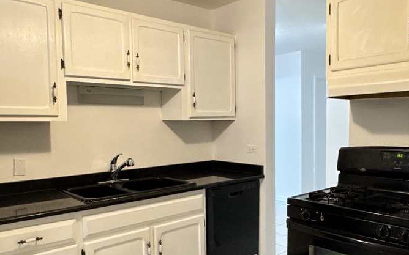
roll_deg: +0.6
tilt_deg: -5.5
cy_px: 150
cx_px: 208
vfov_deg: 39.3
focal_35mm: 32
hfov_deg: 59.7
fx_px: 357
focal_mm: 2.22
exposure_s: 1/60
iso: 250
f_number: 2.2
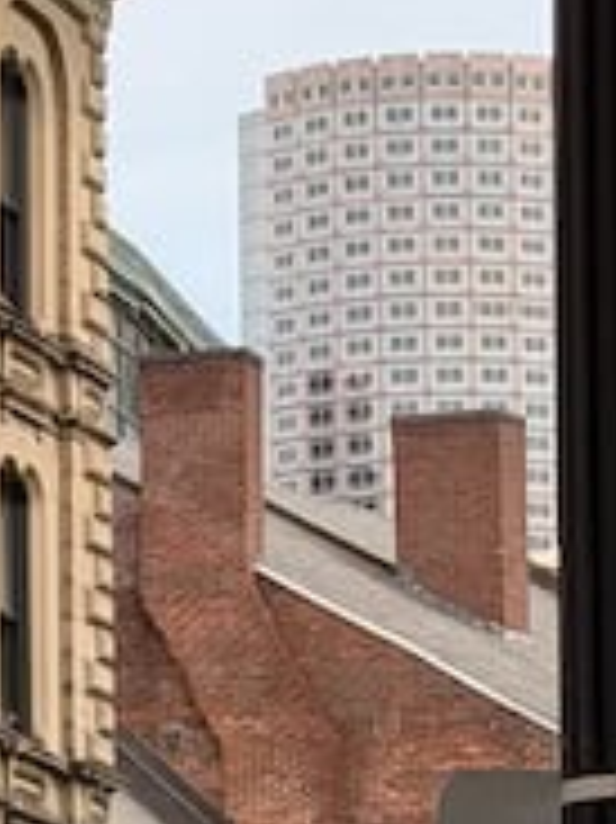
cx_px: -769
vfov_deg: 7.4
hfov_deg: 5.4
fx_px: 6390
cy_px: 482
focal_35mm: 269
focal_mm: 6.8
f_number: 1.8
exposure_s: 1/2342
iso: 100
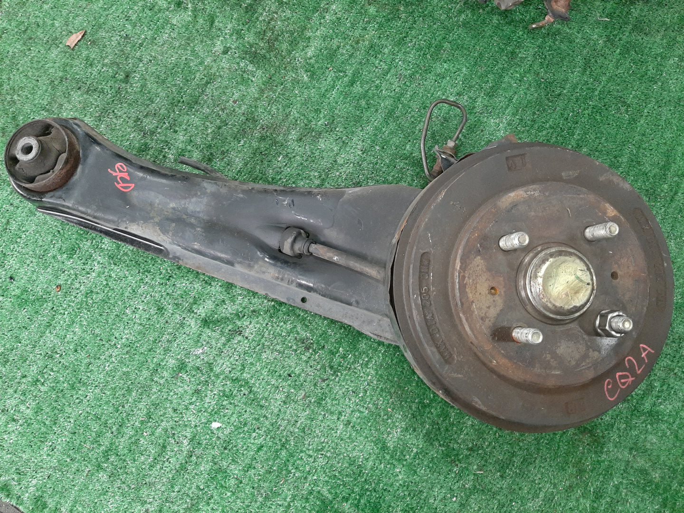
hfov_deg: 67.3
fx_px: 514
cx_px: 342
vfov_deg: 53.1
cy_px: 256
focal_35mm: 26
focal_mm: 3.93
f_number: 1.7
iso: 226
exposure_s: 1/50
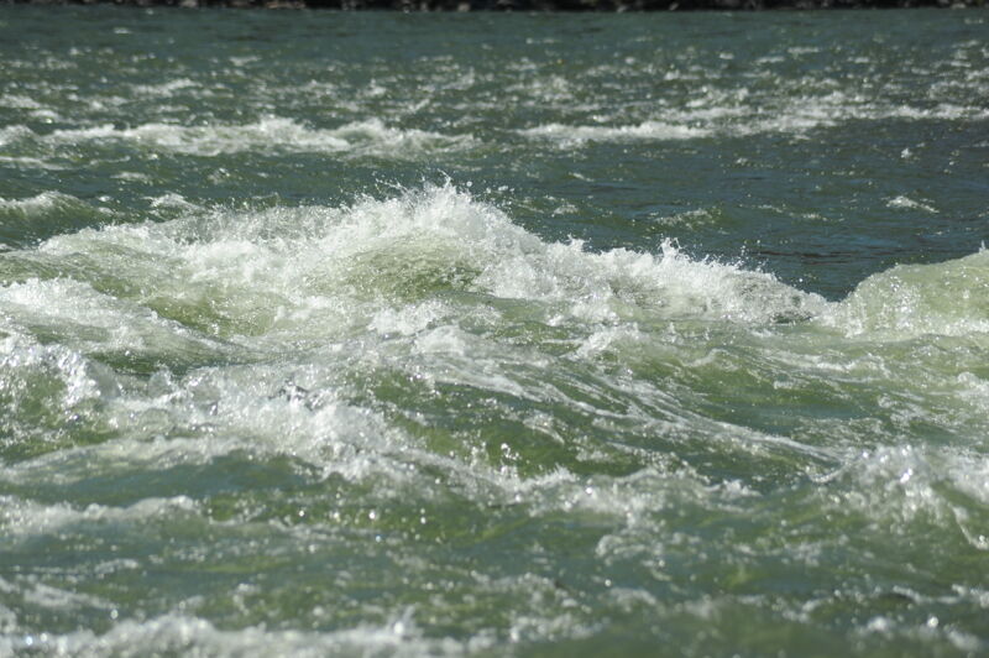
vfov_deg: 4.6
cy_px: 329
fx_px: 8235
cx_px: 494
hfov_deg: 6.9
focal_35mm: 300
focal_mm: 300
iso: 200
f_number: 7.1
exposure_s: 1/640
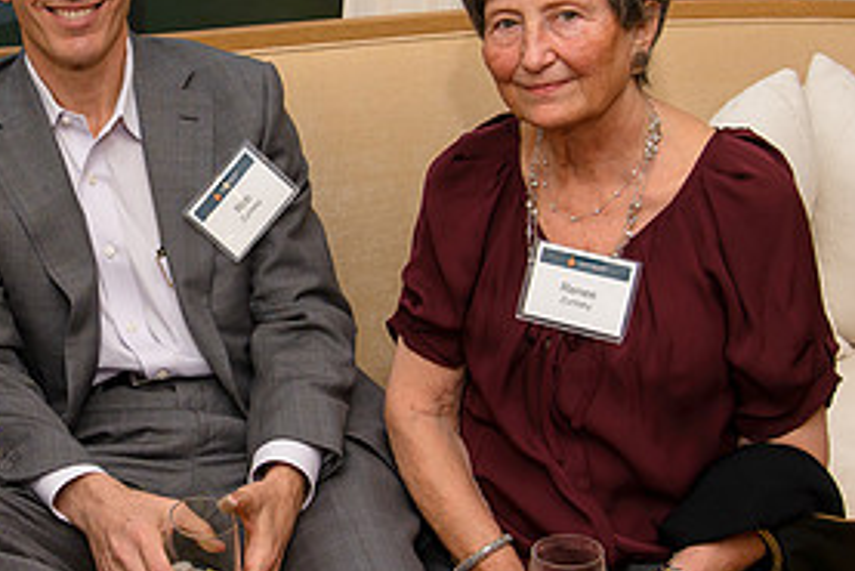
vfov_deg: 15.9
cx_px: 102
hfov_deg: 23.1
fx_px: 2043
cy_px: 267
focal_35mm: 86
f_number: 5.6
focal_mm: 38
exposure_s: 1/60
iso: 800
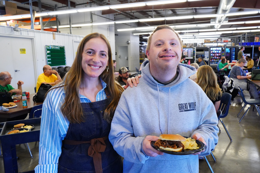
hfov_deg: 63.7
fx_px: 209
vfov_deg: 45.0
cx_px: 130
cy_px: 86
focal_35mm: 29
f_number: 10
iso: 10000
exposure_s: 1/125
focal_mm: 29
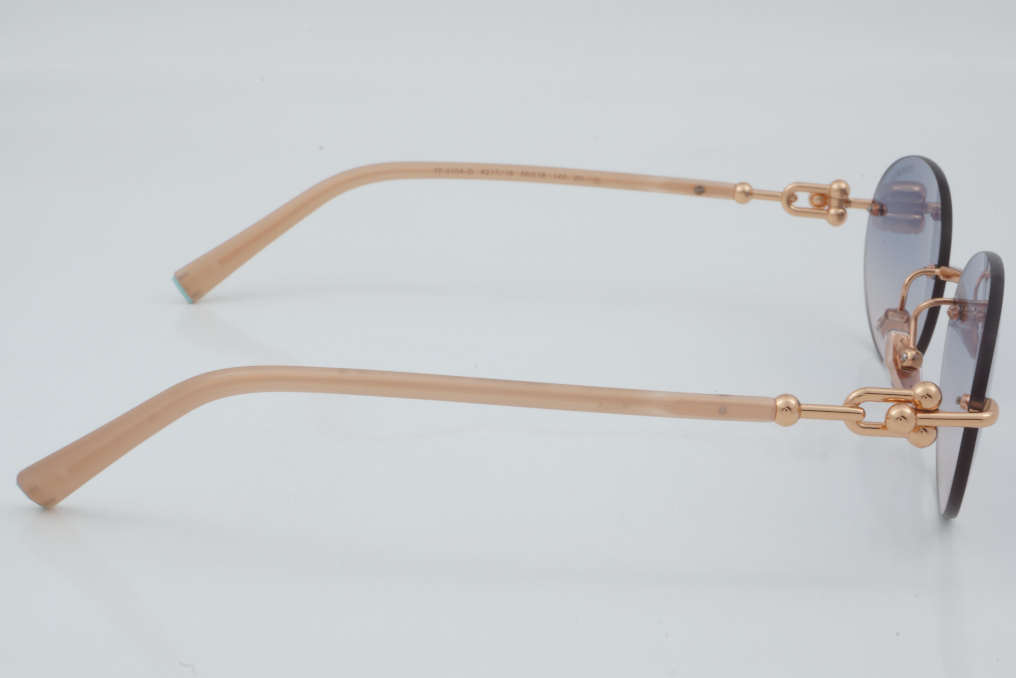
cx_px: 508
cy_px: 339
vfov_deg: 18.2
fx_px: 2117
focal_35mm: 75
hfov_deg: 27.0
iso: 100
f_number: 32
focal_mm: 50
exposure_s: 1/3
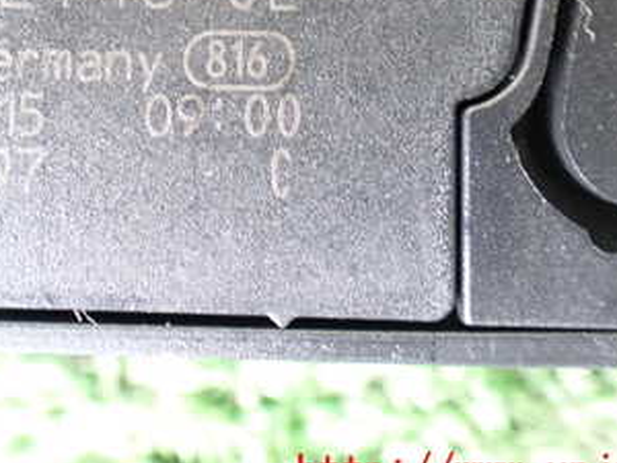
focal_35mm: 60
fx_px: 1069
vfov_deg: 23.7
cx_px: 144
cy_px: 37
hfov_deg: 31.5
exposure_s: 1/30
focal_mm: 5.4
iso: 1000
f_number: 2.3
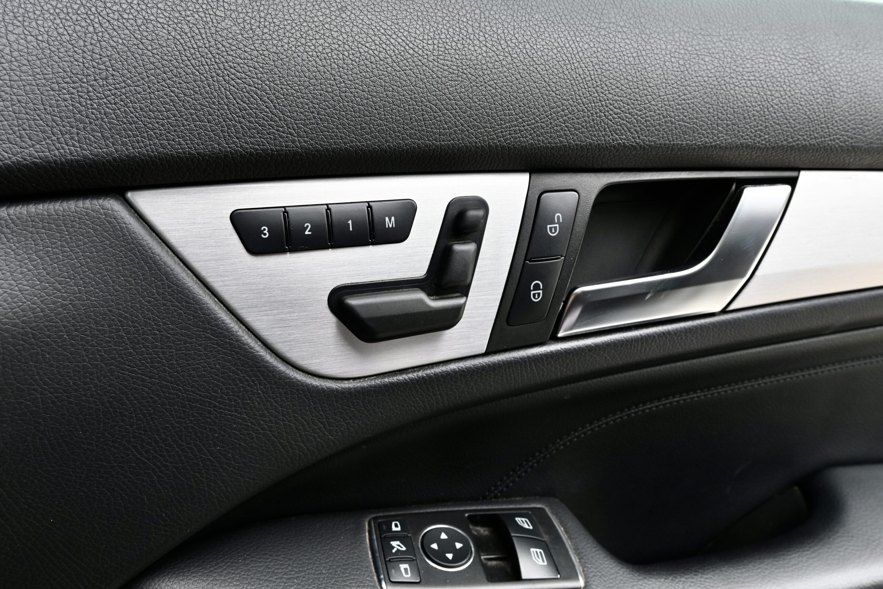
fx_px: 662
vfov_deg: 47.9
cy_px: 294
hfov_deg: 67.4
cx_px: 442
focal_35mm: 27
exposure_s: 1/30
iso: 180
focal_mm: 18
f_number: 7.1
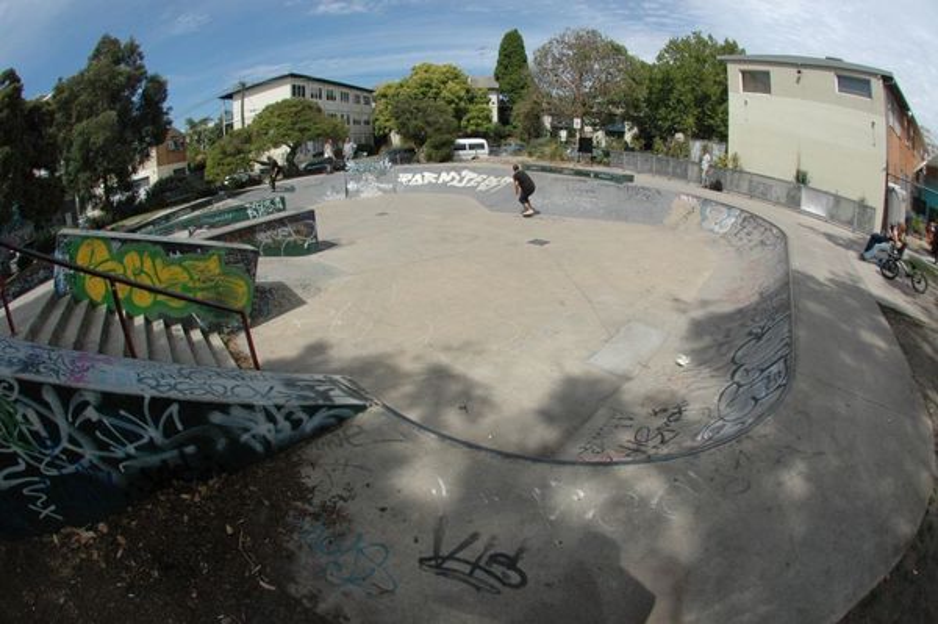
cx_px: 469
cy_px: 312
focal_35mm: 16
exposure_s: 1/800
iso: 800
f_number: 14
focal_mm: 10.5
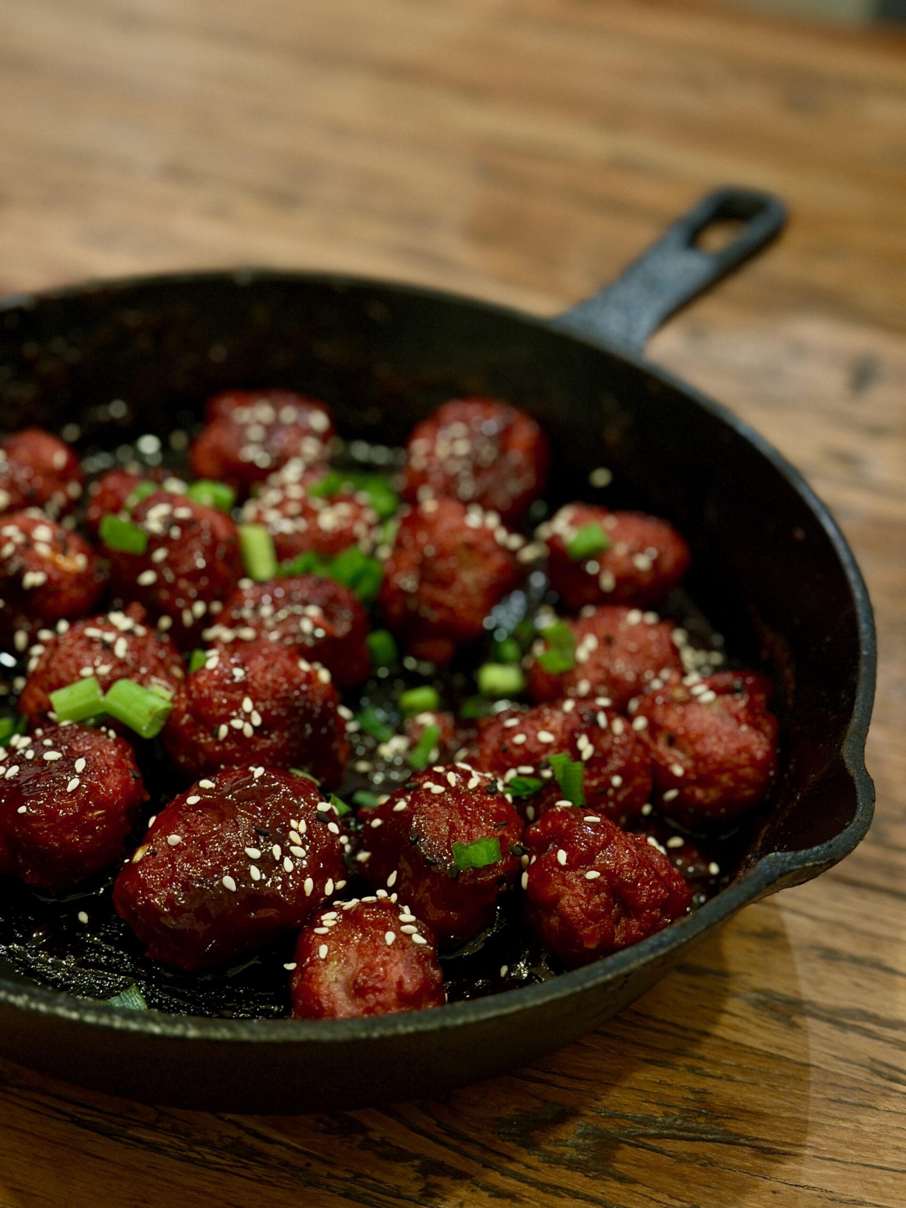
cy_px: 604
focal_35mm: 48
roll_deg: -5.0
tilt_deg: -41.1
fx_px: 1675
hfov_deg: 30.3
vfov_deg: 39.7
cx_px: 453
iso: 1000
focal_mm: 6.76
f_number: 1.78
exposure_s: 1/20
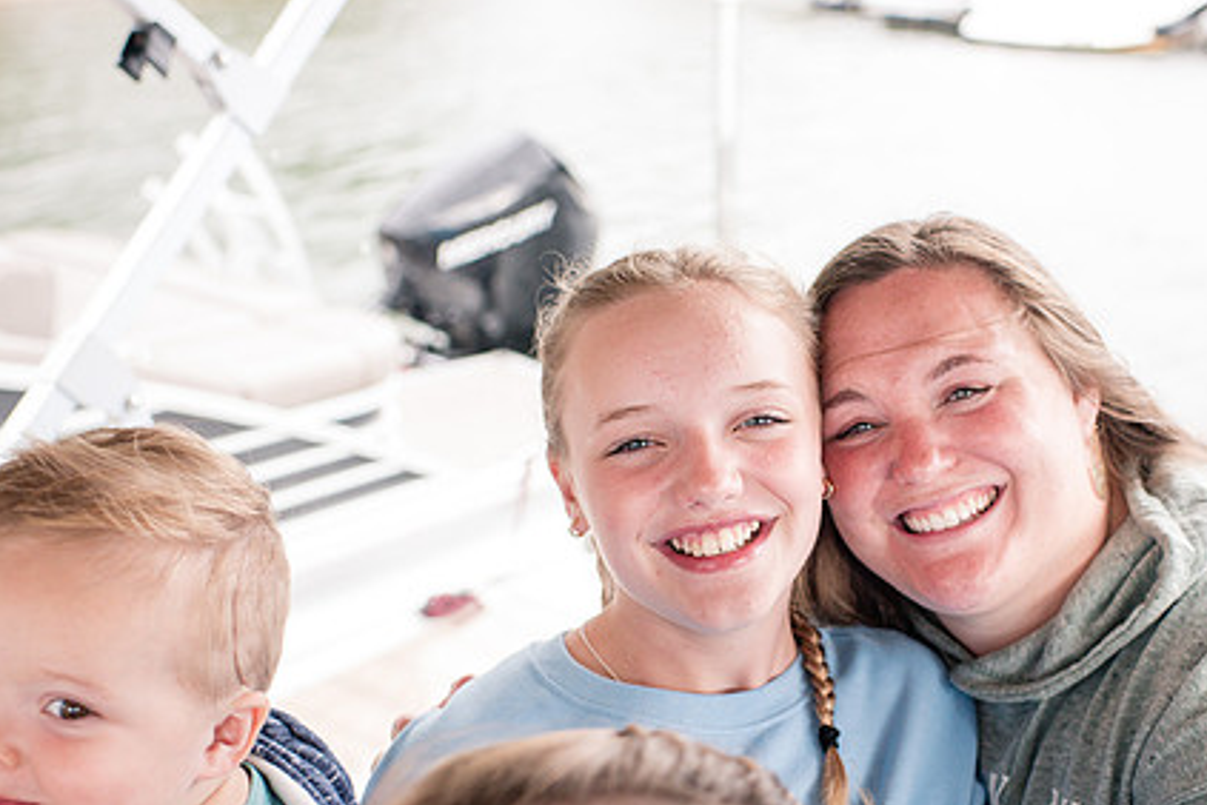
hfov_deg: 40.8
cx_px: 753
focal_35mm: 48
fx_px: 1609
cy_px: 518
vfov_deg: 27.9
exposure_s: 1/250
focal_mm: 35
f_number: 3.5
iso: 1000
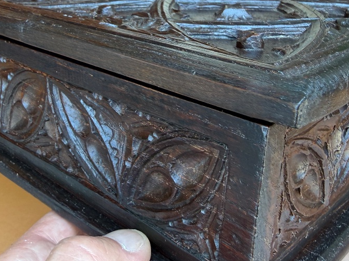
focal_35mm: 43
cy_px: 93
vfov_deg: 33.4
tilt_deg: -51.4
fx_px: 433
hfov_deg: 43.8
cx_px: 191
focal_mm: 2.22
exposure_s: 1/100
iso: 80
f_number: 2.2
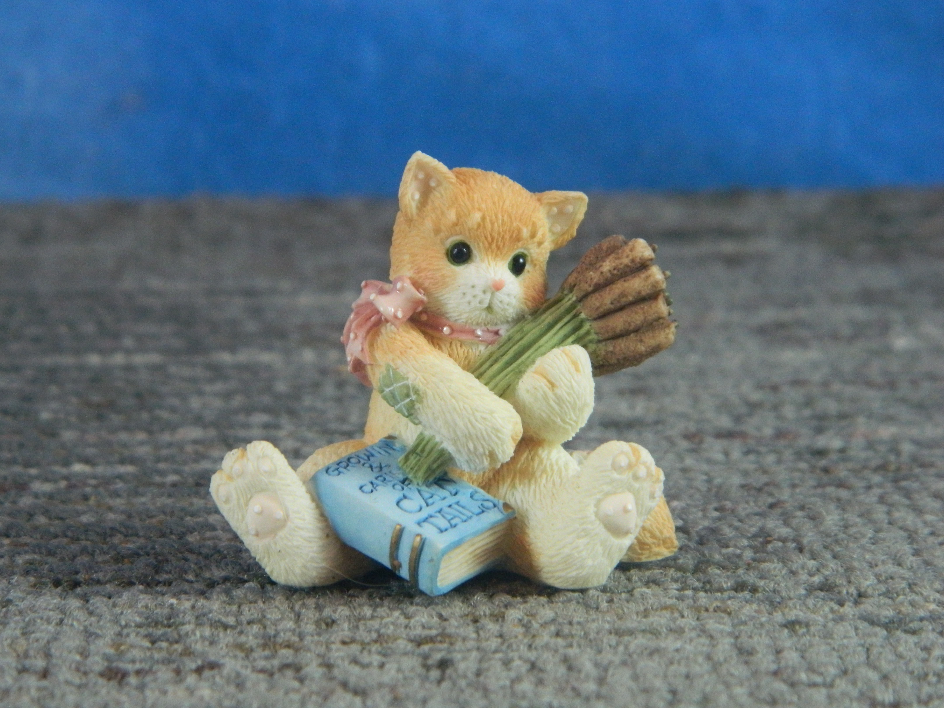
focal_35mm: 150
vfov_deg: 9.9
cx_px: 472
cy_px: 354
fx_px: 4091
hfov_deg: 13.2
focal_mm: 27
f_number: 4.9
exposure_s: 1/20
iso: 400
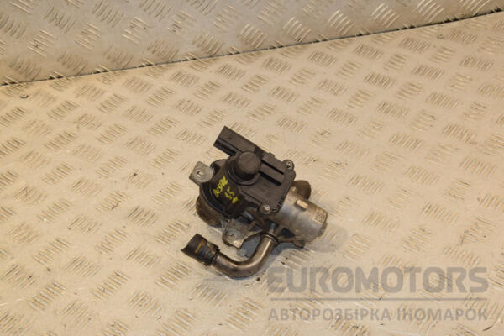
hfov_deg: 37.9
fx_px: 735
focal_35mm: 52
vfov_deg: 25.8
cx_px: 252
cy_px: 168
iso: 800
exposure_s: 1/200
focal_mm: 35
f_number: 9
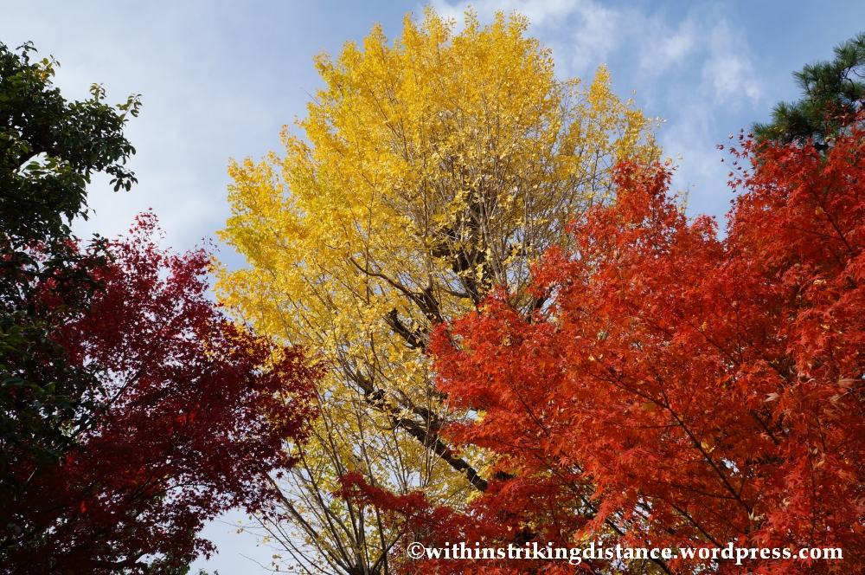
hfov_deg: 67.4
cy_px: 288
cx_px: 432
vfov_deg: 47.8
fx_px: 648
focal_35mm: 27
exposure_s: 1/200
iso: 200
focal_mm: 18
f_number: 13
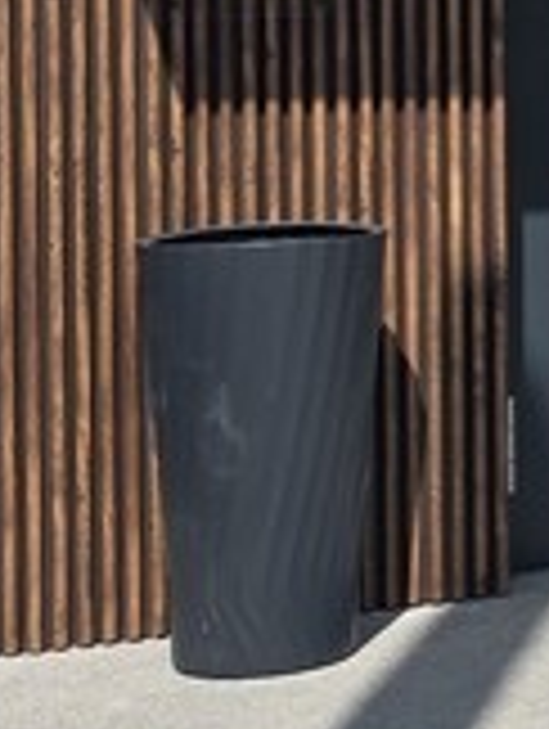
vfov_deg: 13.4
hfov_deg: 8.8
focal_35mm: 145
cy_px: -50
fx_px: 3058
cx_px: 1516
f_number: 1.7
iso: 80
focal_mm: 6.25
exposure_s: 1/6574
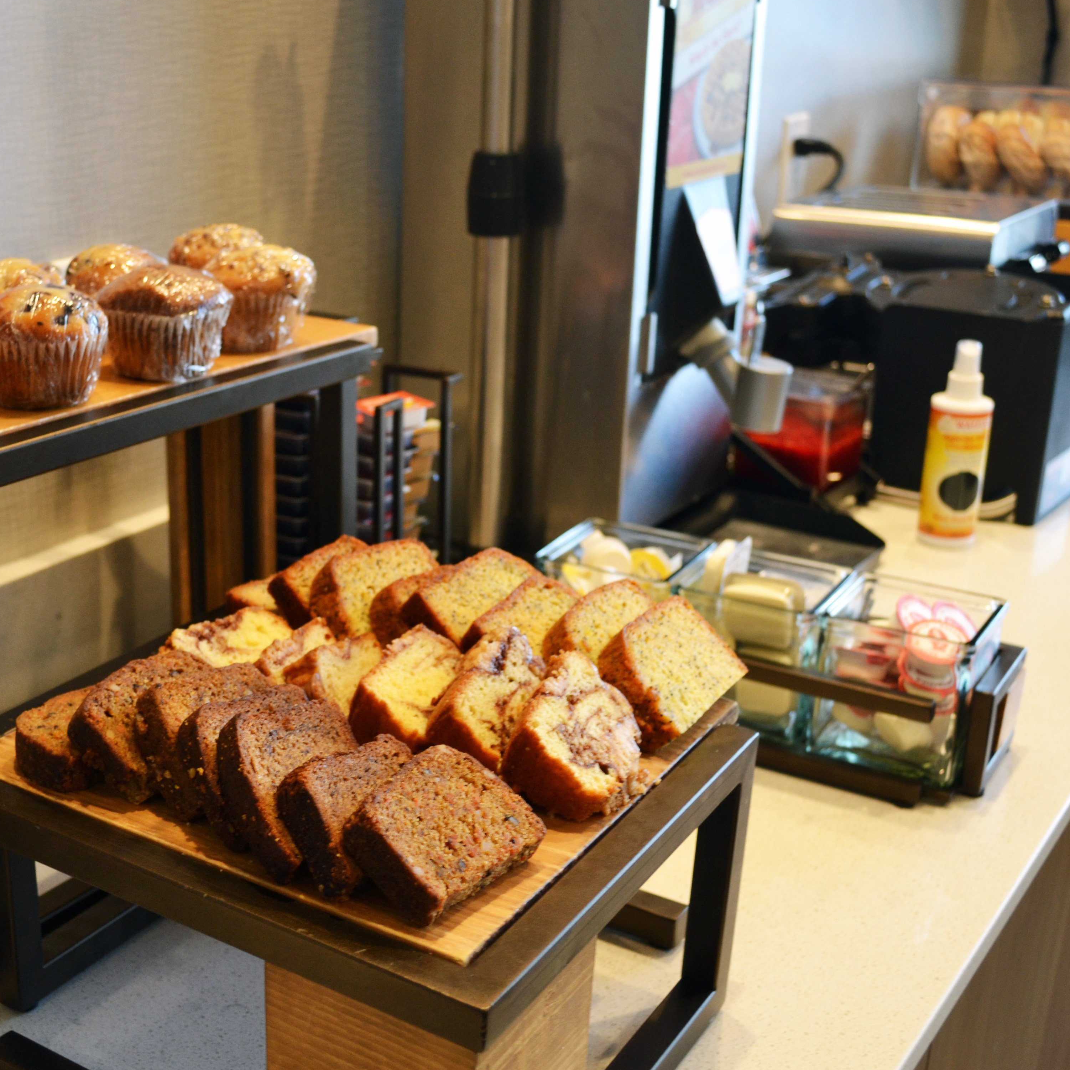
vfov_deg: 39.2
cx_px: 280
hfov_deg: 38.3
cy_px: 542
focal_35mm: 43
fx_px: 1504
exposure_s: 1/50
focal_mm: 22
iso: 400
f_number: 4
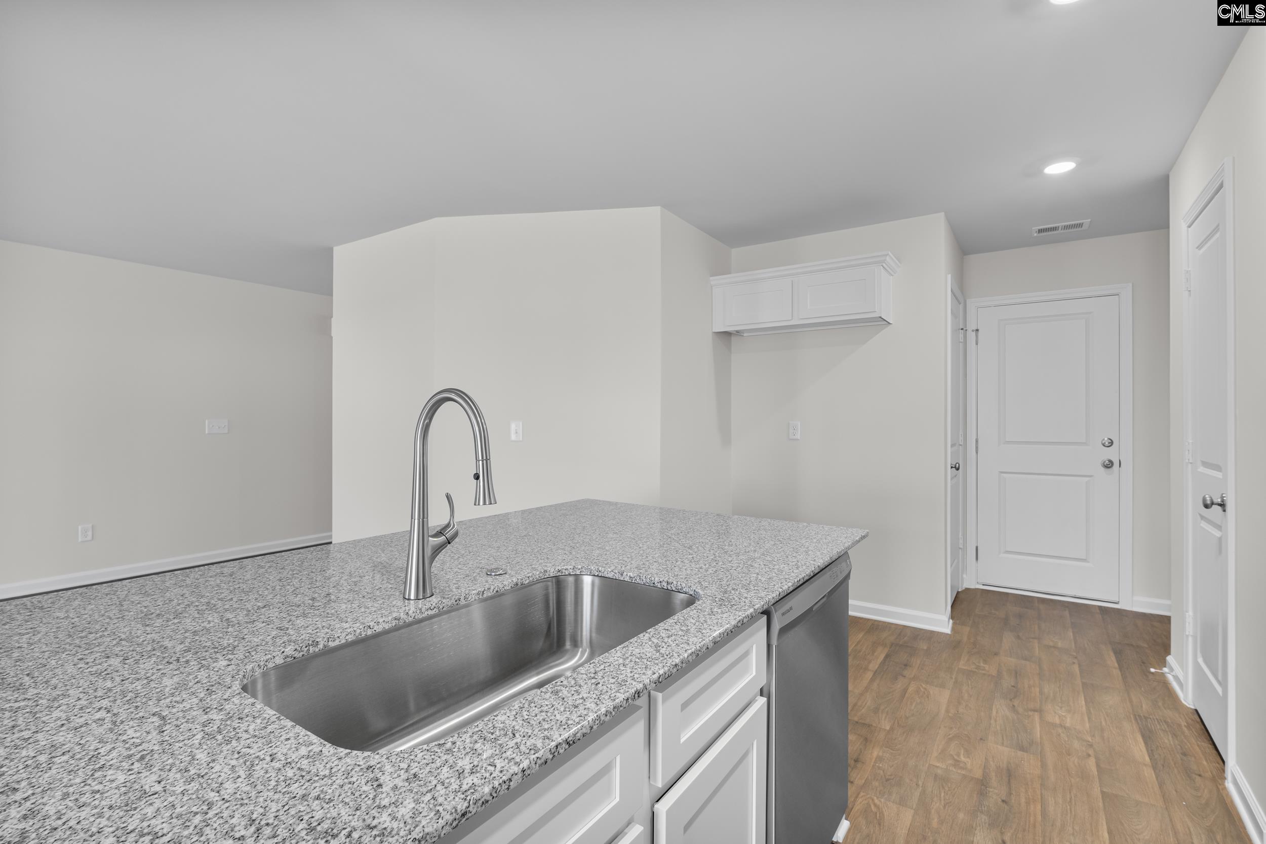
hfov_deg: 95.0
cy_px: 422
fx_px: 580
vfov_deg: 72.1
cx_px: 633
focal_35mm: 16
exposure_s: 1/2.5
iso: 200
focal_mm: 11
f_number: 6.3
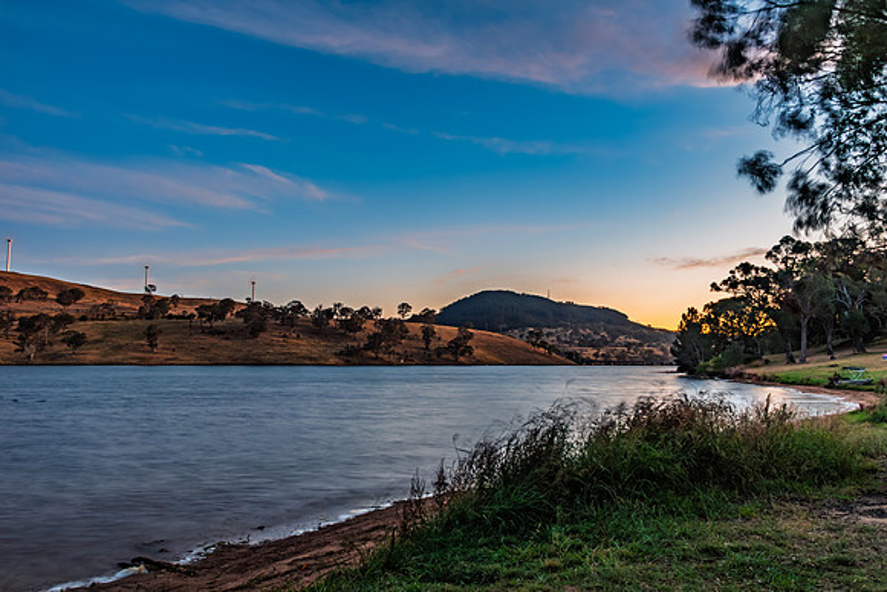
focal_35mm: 25
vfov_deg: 51.6
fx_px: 612
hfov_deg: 71.9
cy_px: 296
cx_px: 444
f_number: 9
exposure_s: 3
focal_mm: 16
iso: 100
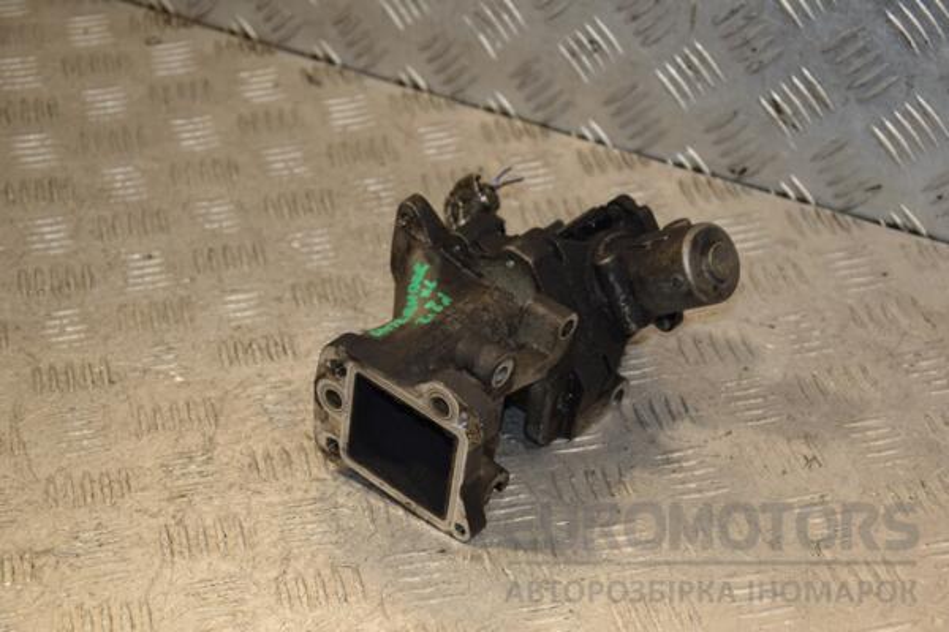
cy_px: 316
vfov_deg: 15.7
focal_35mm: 87
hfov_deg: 23.4
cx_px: 474
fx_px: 2293
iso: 800
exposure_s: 1/200
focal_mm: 58
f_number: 5.3
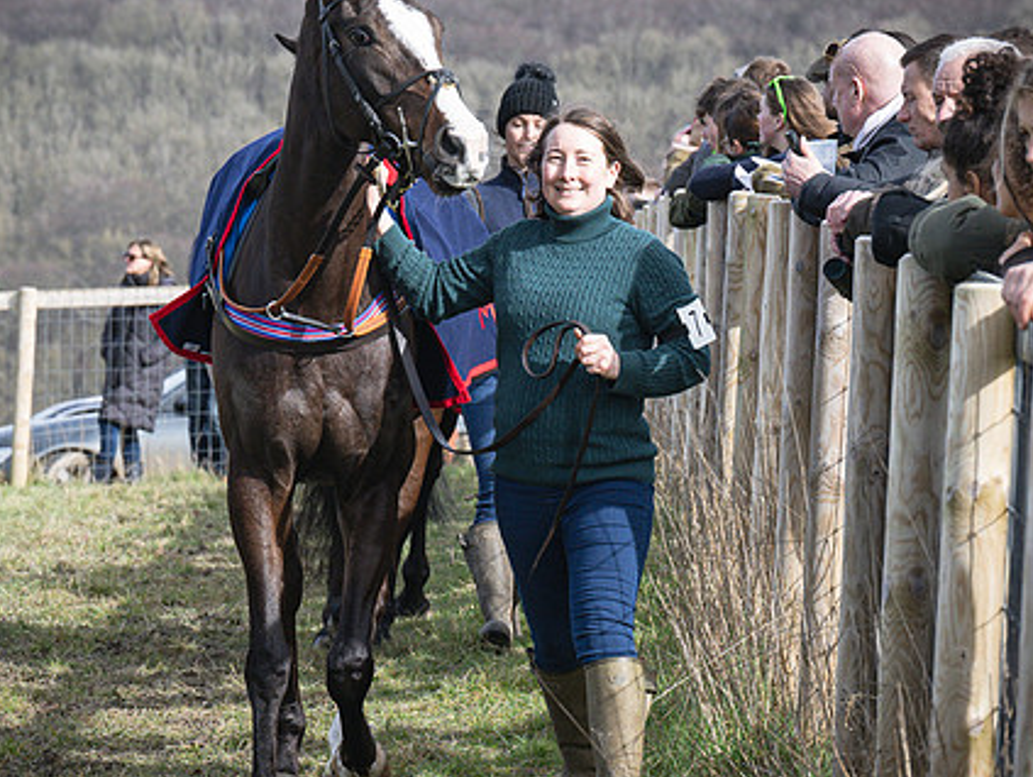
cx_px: 498
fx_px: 8303
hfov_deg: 7.1
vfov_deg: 5.4
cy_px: 352
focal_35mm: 278
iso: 400
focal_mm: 98
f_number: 5.6
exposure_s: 1/1000
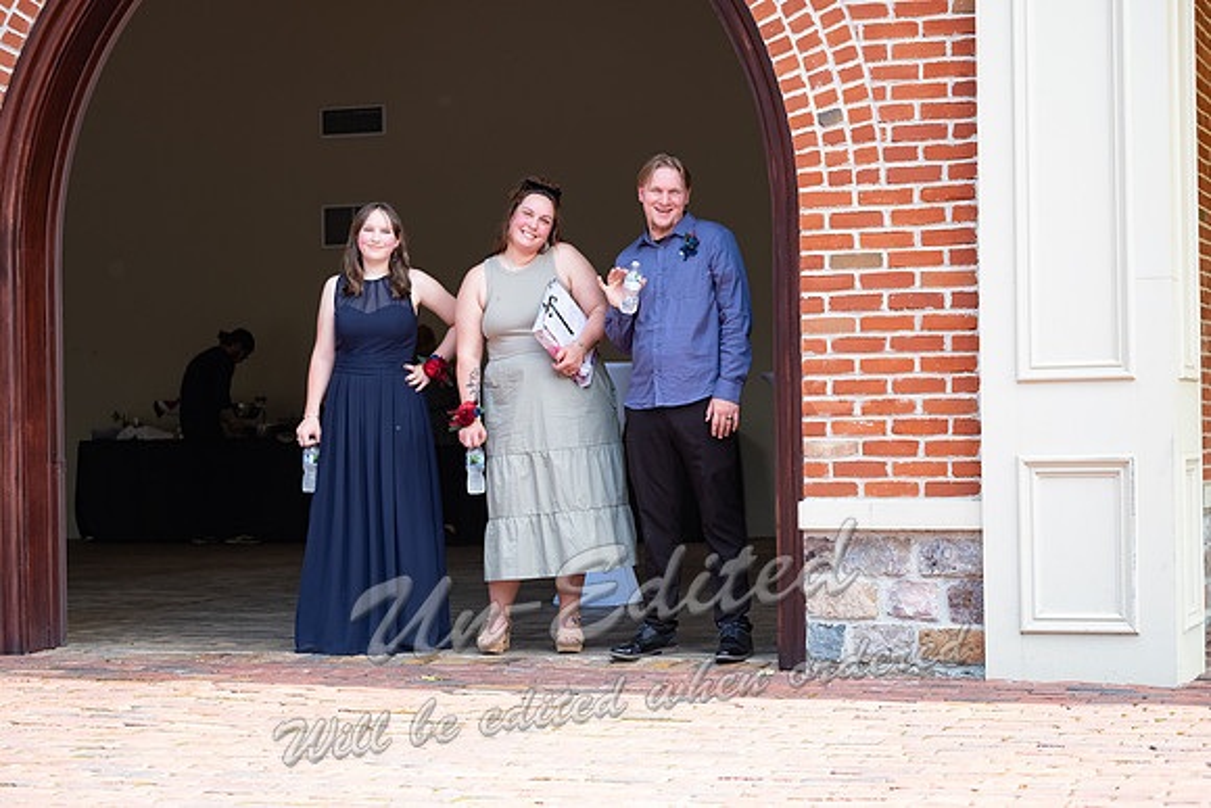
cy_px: 404
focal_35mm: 75
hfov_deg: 27.0
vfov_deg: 18.2
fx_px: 2523
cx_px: 606
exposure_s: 1/200
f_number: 2.8
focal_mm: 50
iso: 250
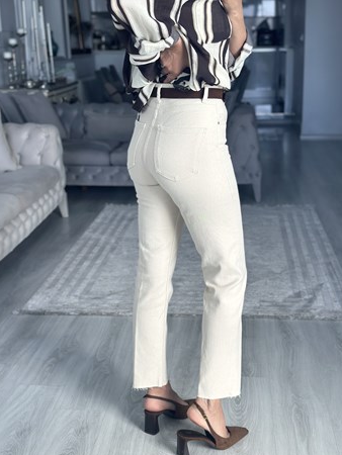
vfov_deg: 35.5
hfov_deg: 27.1
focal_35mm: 54
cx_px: 172
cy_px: 239
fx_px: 711
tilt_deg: -28.5
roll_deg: -0.3
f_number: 1.78
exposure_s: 1/205
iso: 80
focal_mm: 6.86
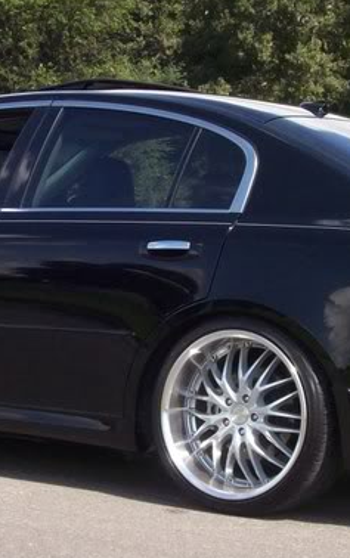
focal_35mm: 129
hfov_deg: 10.2
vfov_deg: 16.2
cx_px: 87
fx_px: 1964
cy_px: 221
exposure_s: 1/263
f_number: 5.4
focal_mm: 7.6
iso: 80
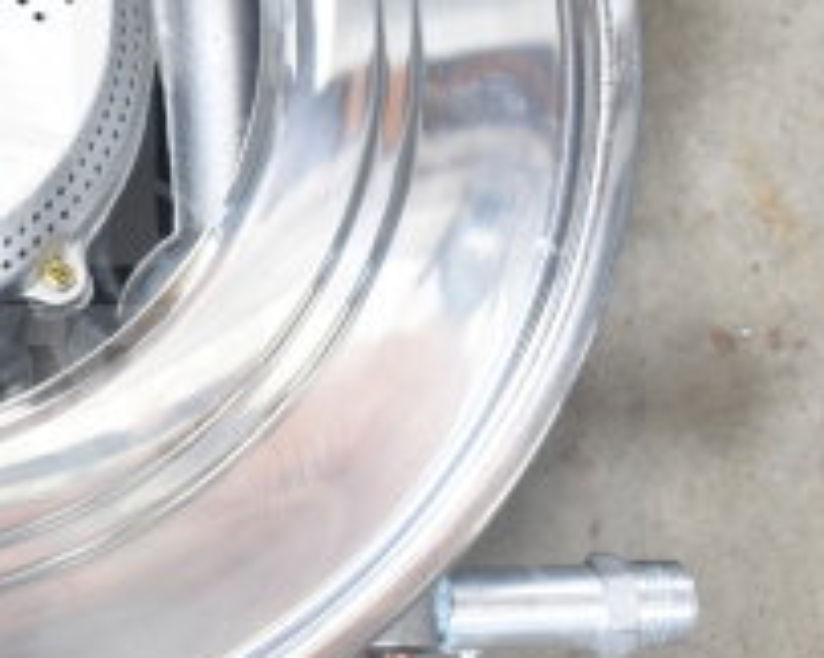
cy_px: 177
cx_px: -195
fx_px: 2373
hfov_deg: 18.5
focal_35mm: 97
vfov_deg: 15.7
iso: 560
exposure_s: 1/40
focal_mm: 23
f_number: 3.8
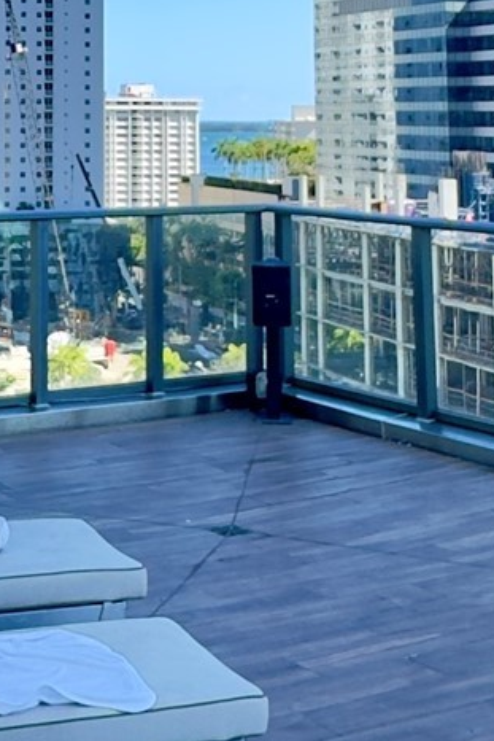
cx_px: -94
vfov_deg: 33.7
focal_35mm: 50
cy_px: -99
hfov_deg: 24.5
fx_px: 1028
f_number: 2.2
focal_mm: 2.22
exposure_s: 1/421
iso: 40
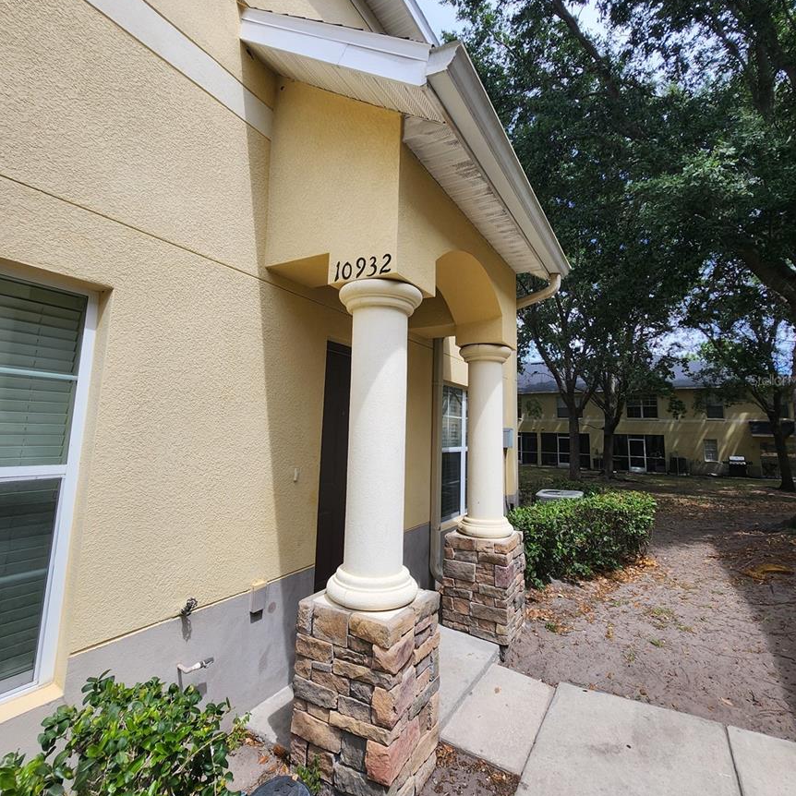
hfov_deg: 87.4
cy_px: 380
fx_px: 416
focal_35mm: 16
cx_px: 400
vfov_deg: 87.4
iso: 32
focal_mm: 1.74
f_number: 2.2
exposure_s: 1/742
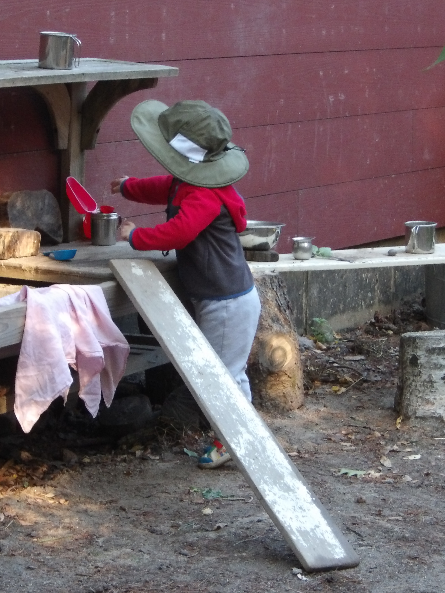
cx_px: 205
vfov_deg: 14.6
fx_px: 2314
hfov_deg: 11.0
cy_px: 324
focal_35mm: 135
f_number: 6.6
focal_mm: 19.6
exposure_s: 1/60
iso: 800
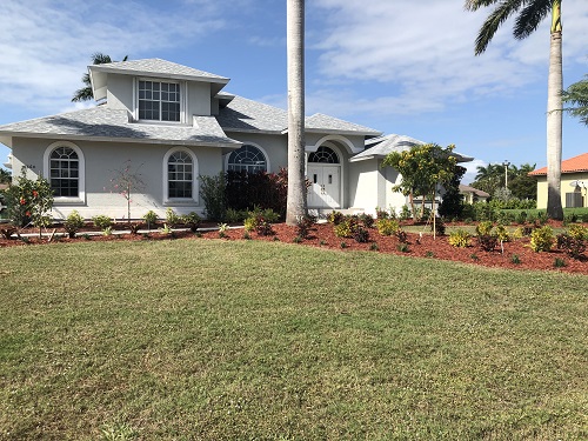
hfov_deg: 63.4
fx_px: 476
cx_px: 294
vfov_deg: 49.7
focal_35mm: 28
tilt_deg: -1.7
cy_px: 220
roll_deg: -0.3
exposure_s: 1/2024
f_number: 1.8
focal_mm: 3.99
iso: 20
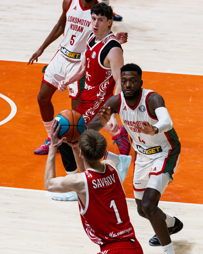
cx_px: 119
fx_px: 2587
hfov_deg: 4.5
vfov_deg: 5.6
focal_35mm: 344
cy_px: 145
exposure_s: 1/1000
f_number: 4
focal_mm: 200
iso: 1000
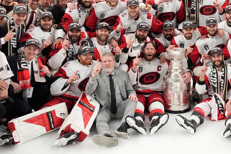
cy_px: 19
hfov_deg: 34.8
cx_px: 175
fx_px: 359
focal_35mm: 56
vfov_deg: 23.6
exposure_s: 1/1600
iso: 3200
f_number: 3.2
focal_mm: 28
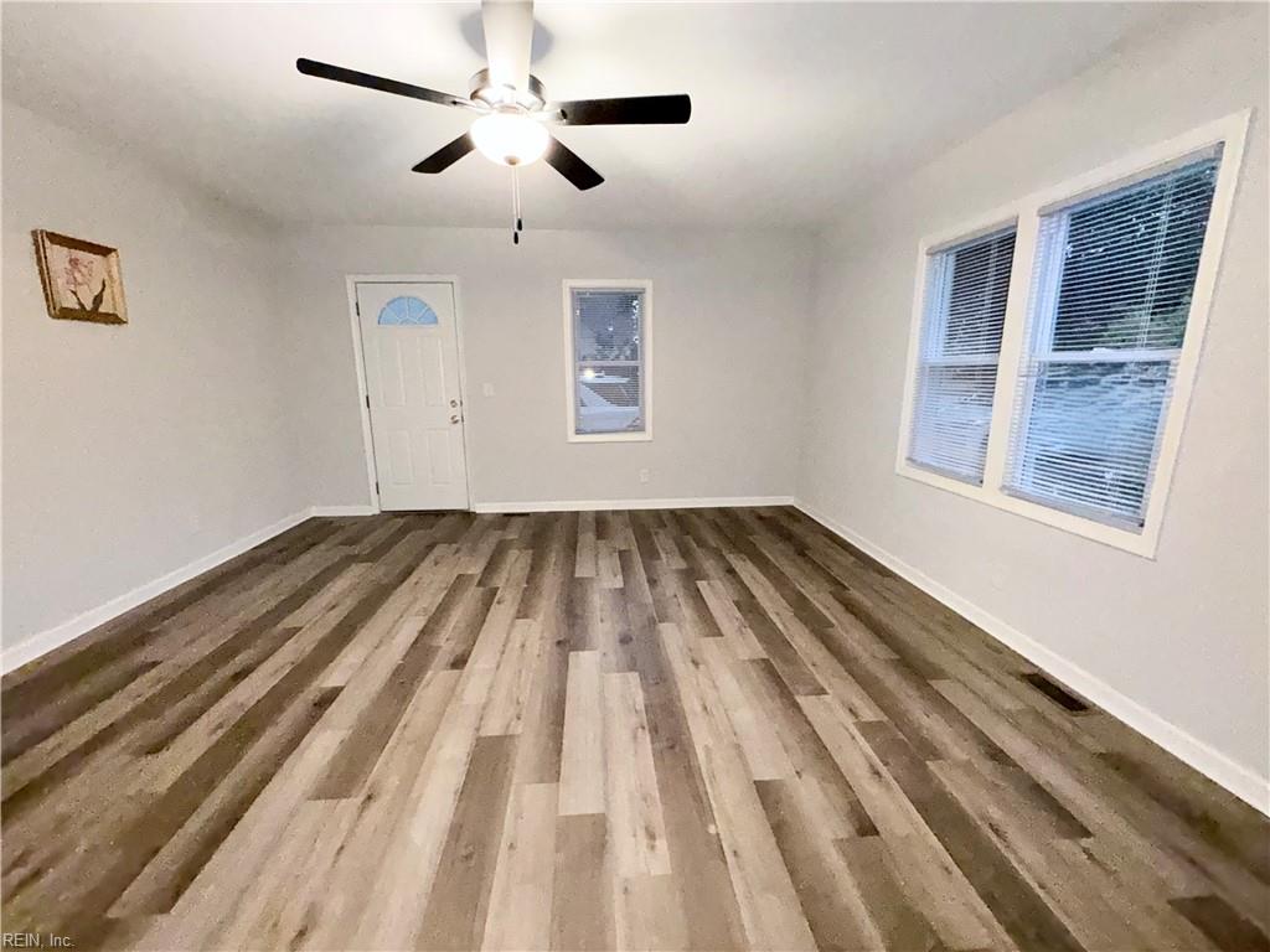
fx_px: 514
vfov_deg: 85.7
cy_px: 476
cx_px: 635
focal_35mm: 14
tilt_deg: -11.6
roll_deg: +1.1
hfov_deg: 102.1
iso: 1600
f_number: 2.2
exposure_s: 1/60
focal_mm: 2.22
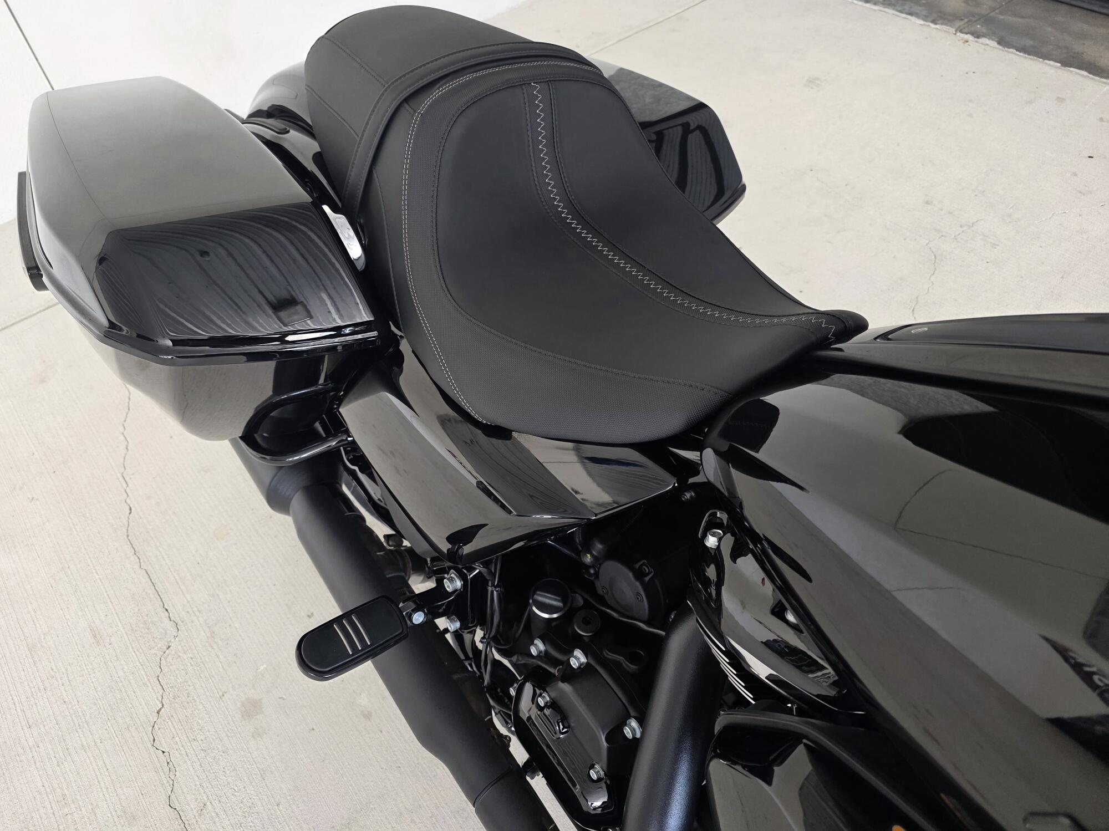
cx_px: 554
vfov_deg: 58.9
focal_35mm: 23
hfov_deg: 73.9
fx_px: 737
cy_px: 416
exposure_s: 1/120
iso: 200
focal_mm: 6.3
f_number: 1.7
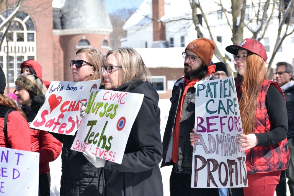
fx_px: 674
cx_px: 147
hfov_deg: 24.6
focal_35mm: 82
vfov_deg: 16.6
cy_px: 98
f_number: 4
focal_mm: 55
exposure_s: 1/4000
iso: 800
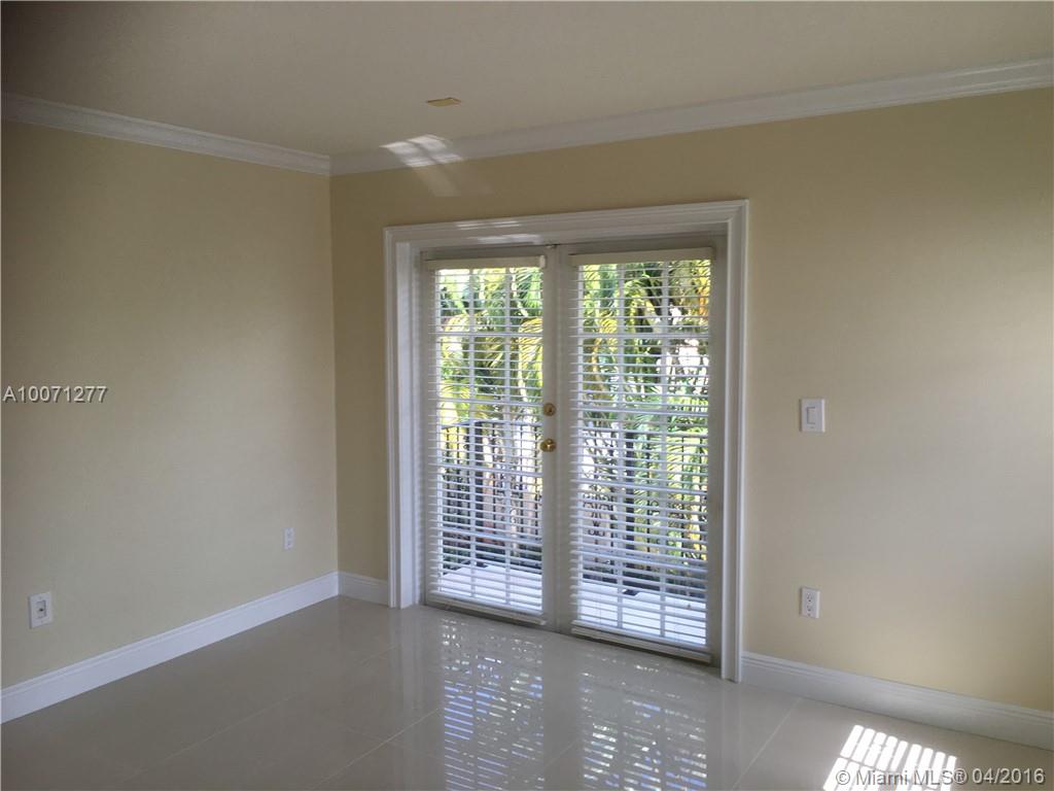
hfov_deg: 61.7
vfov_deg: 48.2
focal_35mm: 29
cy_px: 396
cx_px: 527
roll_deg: +2.0
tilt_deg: -3.3
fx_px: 883
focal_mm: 4.15
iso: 40
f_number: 2.2
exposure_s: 1/120
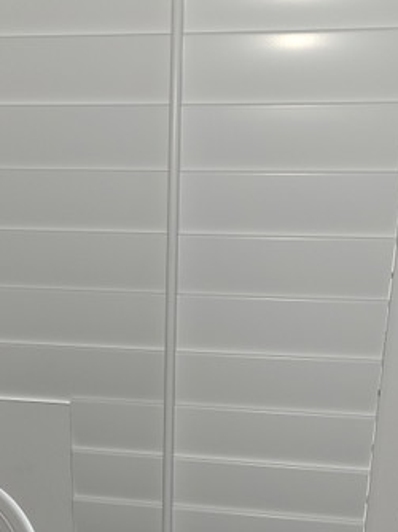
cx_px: 132
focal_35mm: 54
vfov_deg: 34.7
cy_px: 410
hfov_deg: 26.8
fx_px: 829
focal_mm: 5.4
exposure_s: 1/60
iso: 100
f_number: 1.8
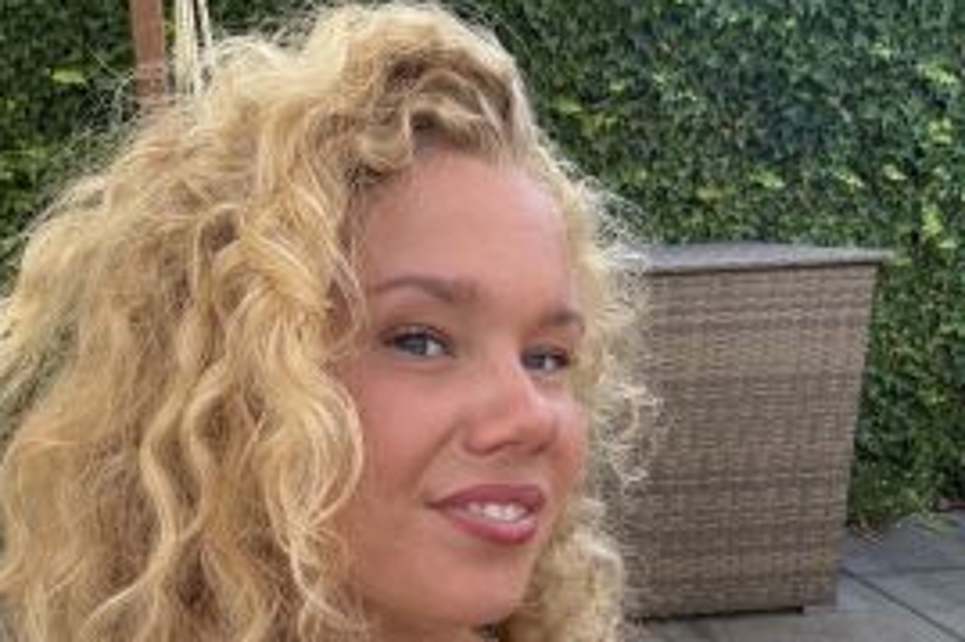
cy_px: 586
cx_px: 398
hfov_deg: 48.3
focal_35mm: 40
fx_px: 1072
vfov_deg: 31.7
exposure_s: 1/138
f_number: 1.9
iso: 20
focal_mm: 2.69
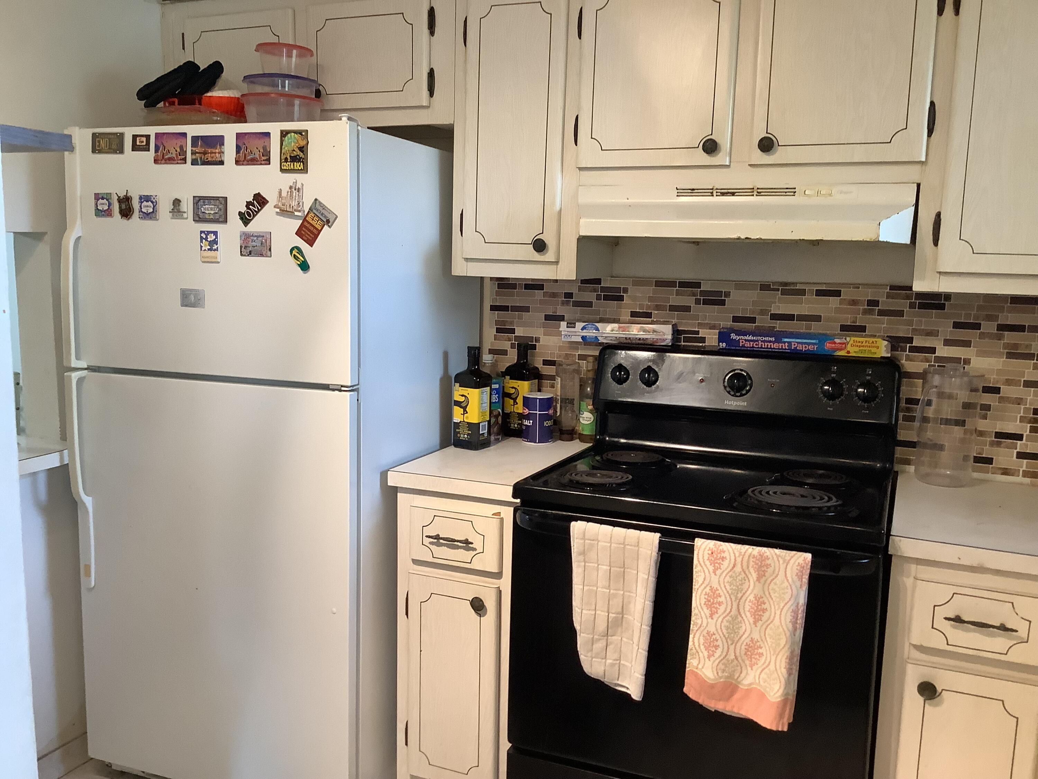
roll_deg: -1.1
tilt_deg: -11.1
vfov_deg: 45.4
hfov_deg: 58.4
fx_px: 930
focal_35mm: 31
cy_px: 390
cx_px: 519
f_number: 2.4
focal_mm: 3.3
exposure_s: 1/60
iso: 160
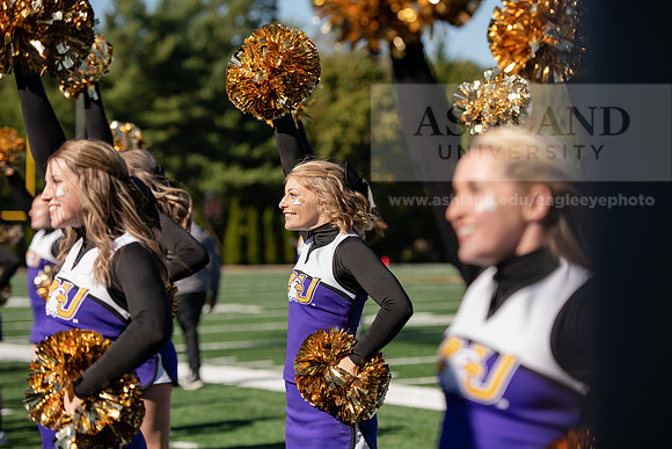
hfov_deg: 18.6
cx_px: 336
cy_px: 224
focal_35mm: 110
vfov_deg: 12.5
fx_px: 2054
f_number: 3.5
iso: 125
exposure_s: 1/1250
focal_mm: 110
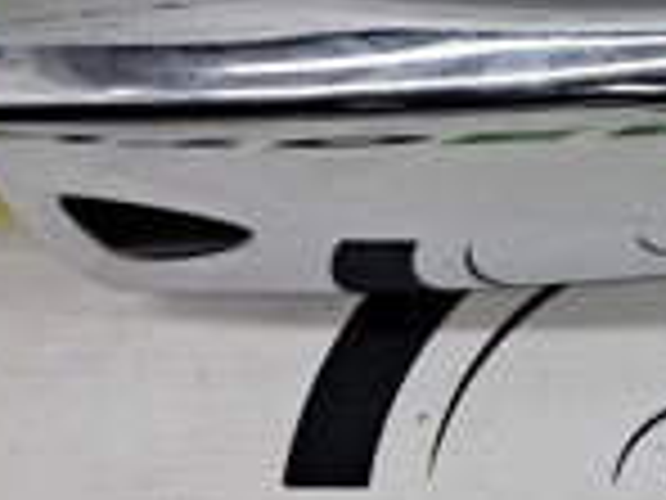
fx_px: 2251
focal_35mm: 117
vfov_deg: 12.3
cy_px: -124
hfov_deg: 15.2
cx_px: 1089
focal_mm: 4
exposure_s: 1/100
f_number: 1.8
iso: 50
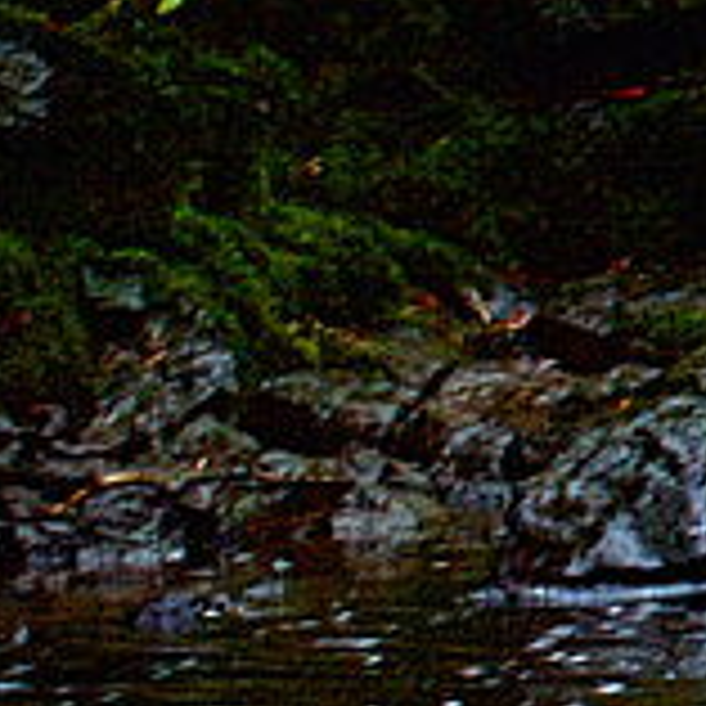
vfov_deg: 4.5
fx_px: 8999
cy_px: 13
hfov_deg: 4.3
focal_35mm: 390
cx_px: 2406
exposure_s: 1/8
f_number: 13
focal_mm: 30
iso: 100
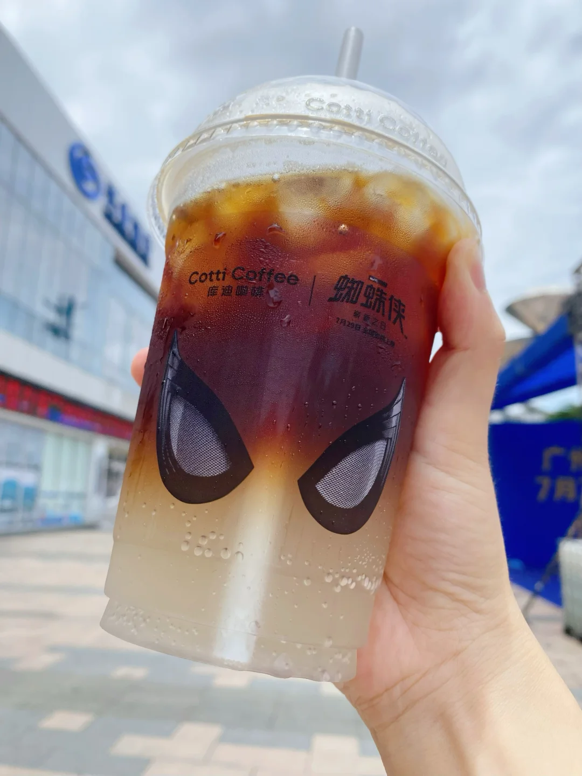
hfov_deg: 53.1
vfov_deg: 67.3
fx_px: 583
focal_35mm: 26
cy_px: 388
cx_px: 291
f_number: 1.5
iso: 125
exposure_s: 1/60
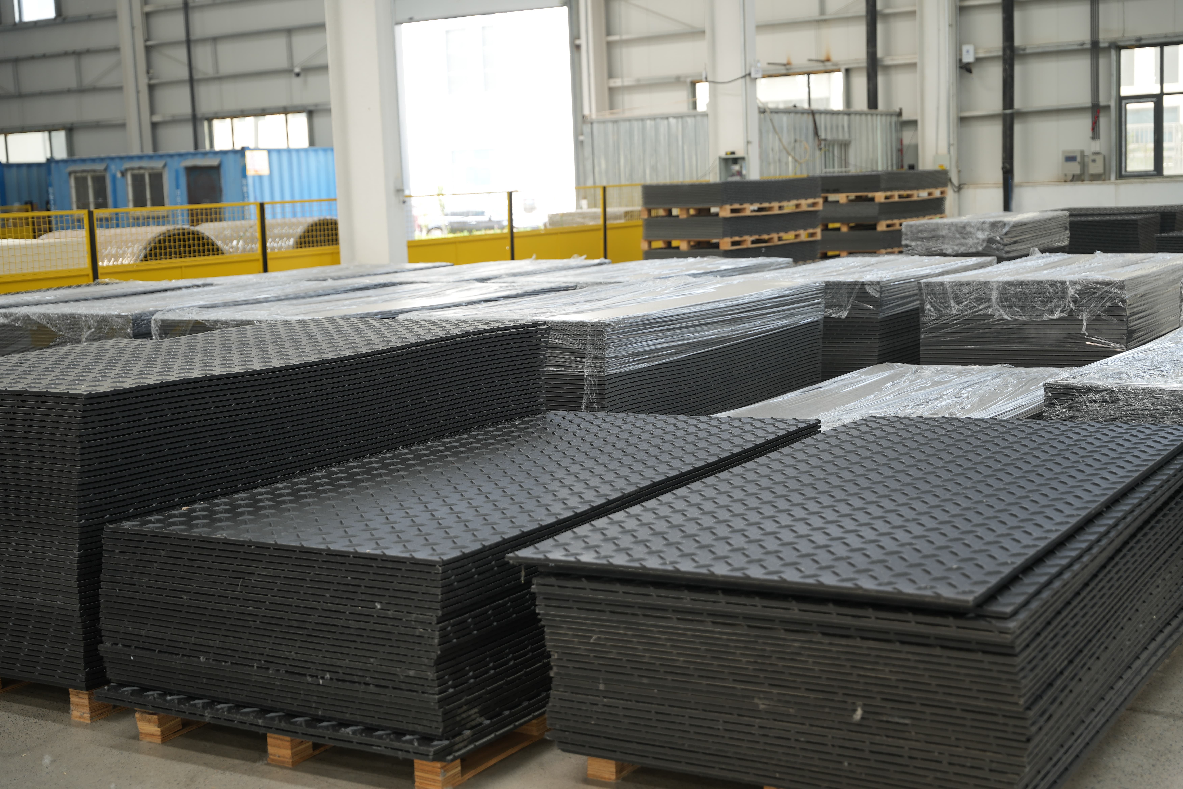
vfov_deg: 28.0
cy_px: 394
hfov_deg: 41.0
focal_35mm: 48
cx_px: 592
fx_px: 1584
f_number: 2.8
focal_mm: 48.2
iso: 125
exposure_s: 1/100
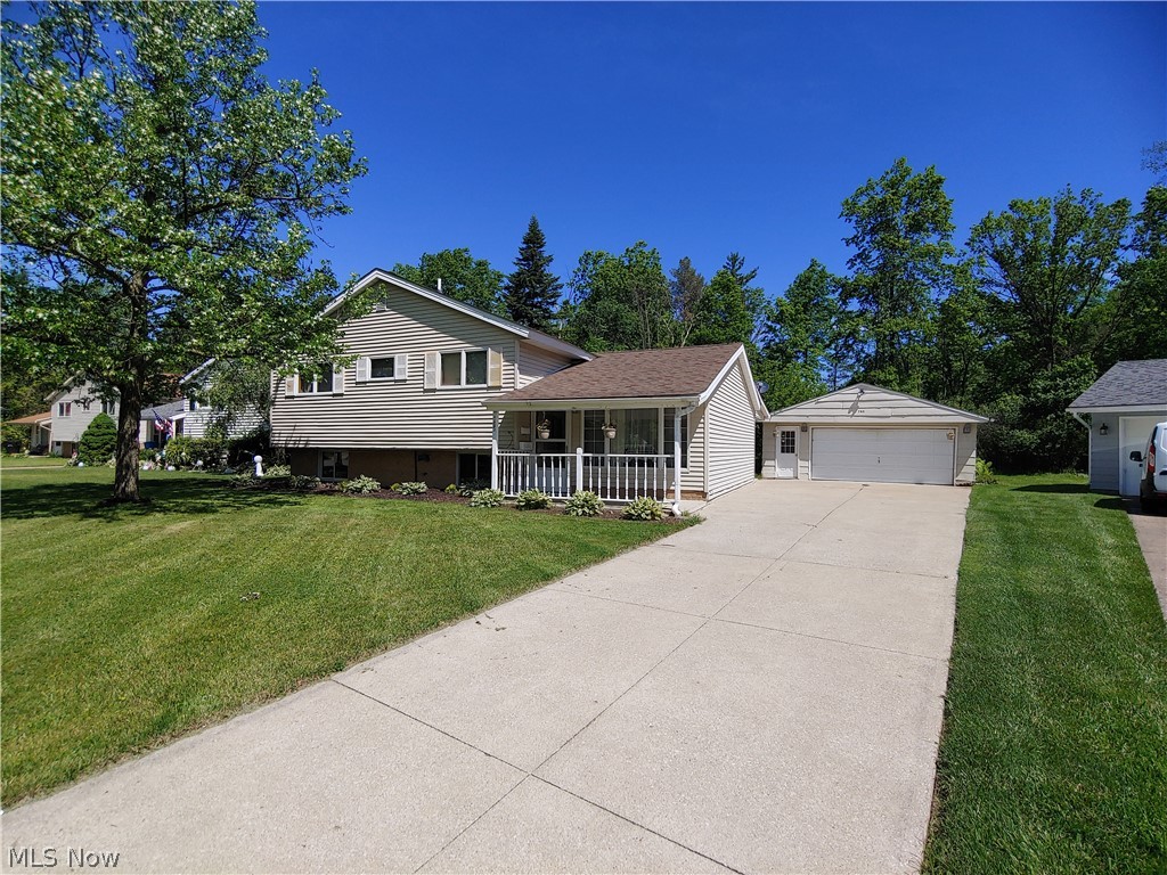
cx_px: 584
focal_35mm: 16
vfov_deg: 78.1
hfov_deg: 94.5
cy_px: 438
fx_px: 539
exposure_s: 1/1250
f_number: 1.9
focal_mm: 2.18
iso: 50
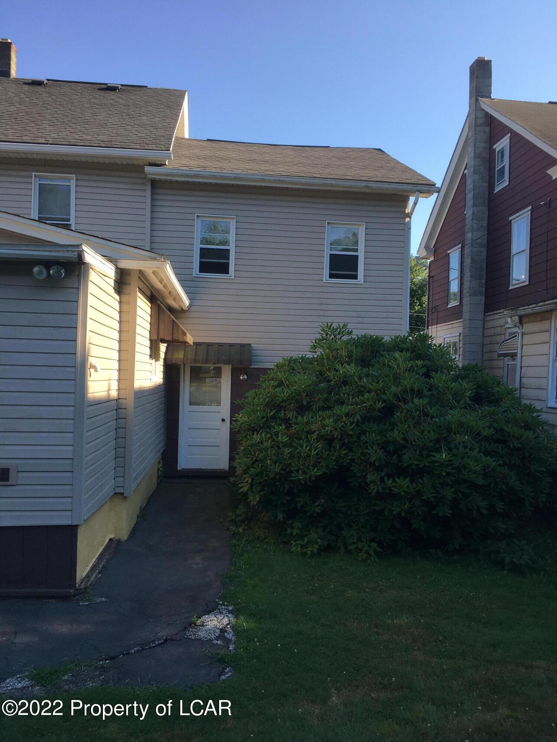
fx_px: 622
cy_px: 371
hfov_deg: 48.2
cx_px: 278
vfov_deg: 61.7
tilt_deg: +0.6
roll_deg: -2.1
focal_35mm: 29
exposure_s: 1/506
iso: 25
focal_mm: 4.15
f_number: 2.2
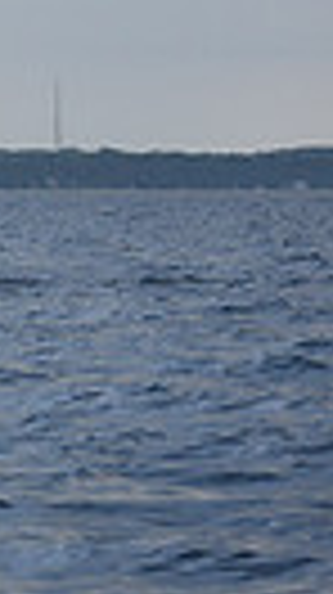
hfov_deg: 3.4
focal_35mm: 346
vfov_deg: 6.2
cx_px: -940
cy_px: -254
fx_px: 5445
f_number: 5
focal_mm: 75
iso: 400
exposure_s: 1/640
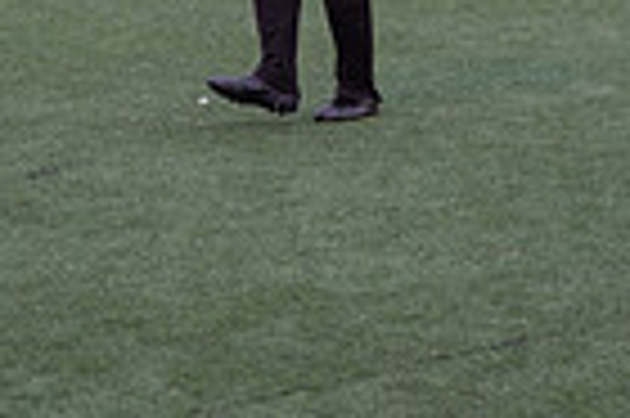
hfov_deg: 7.0
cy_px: -81
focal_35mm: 293
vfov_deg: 4.7
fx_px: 5121
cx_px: 212
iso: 450
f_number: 3.2
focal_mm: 70
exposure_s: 1/400
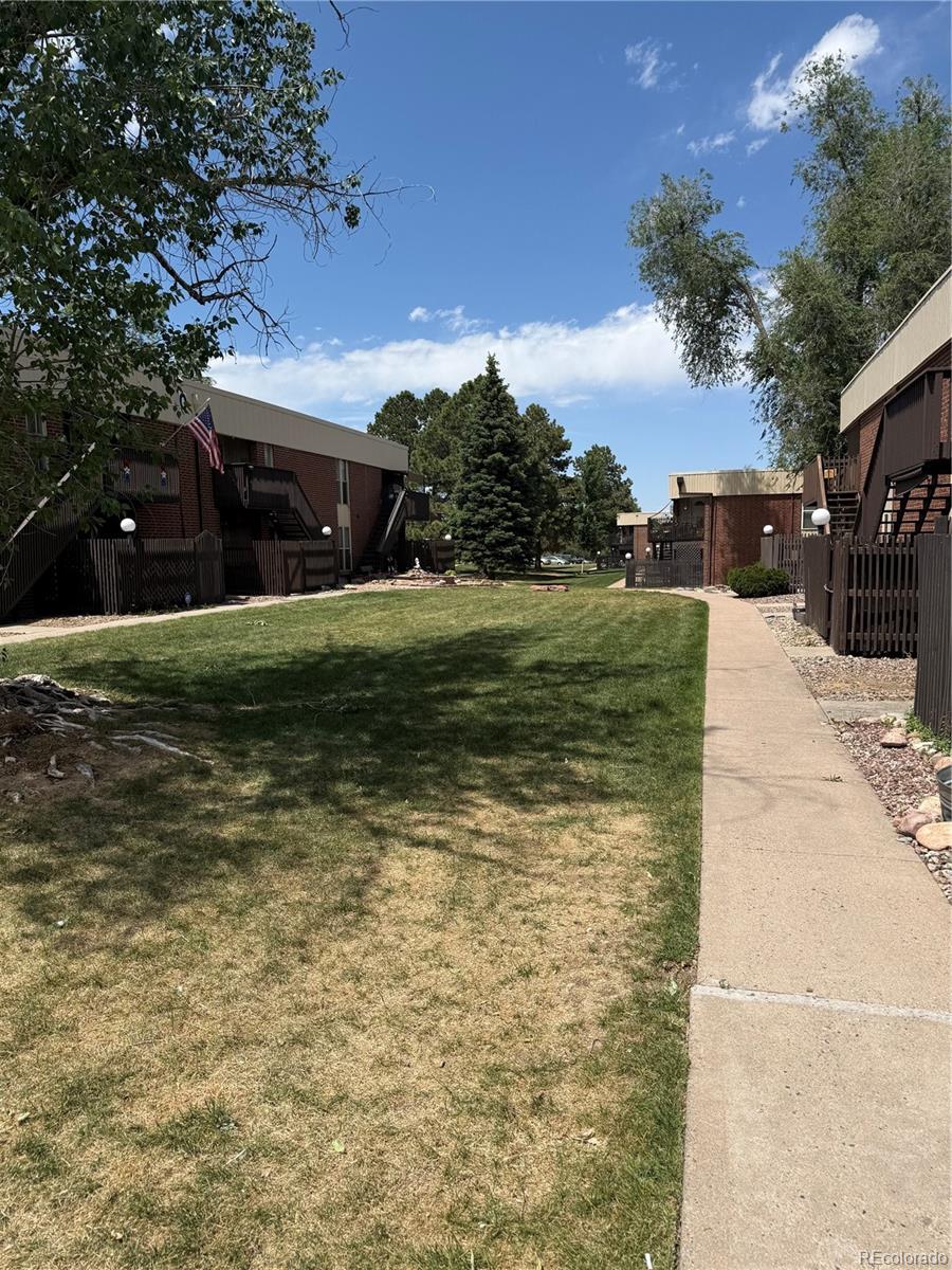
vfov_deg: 71.6
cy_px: 635
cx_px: 476
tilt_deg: -5.8
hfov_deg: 56.8
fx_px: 880
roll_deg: +0.9
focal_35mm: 24
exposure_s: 1/4673
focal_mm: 6.76
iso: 80
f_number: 1.78
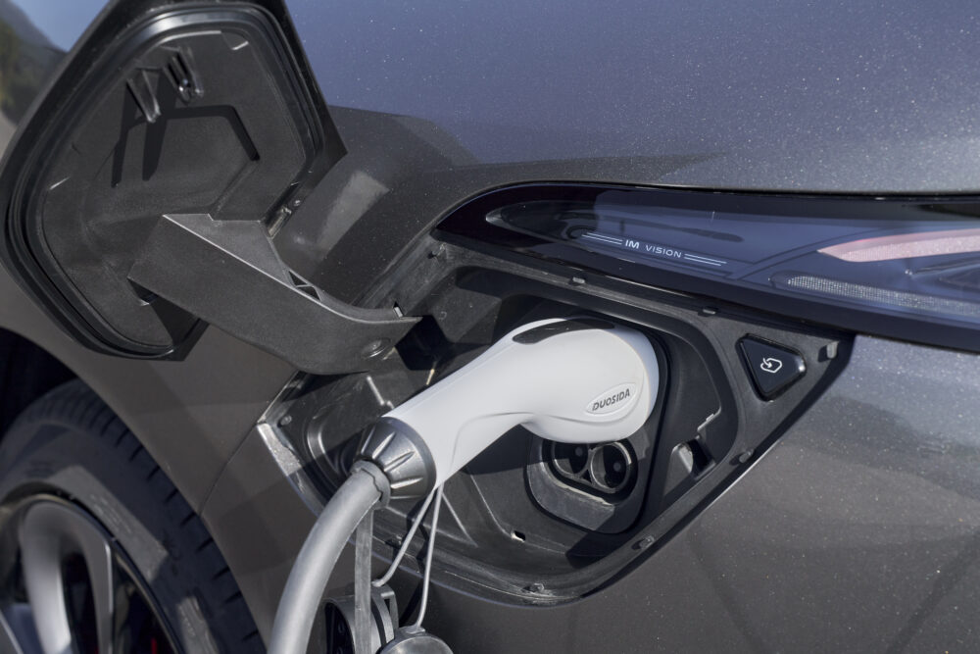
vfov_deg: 20.6
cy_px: 327
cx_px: 490
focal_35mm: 66
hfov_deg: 30.5
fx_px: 1797
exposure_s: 1/320
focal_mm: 66
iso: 160
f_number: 8
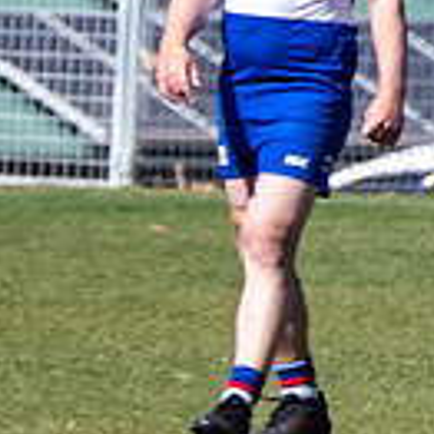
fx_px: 40299
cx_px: -560
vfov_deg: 0.6
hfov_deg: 0.6
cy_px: 372
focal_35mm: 2841
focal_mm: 400
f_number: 8
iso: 800
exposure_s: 1/2000
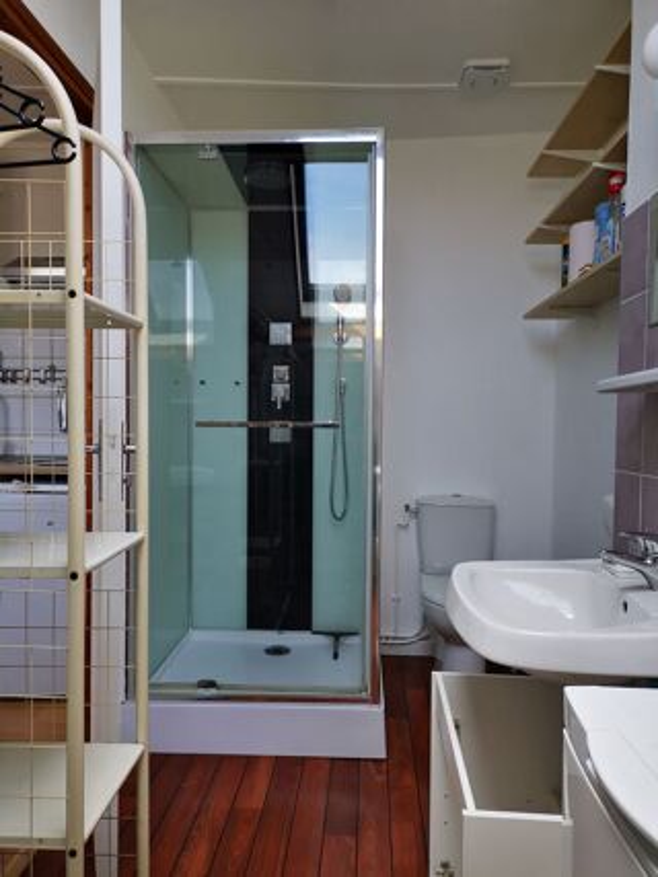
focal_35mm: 27
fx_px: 685
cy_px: 438
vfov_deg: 65.3
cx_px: 329
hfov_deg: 51.3
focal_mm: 4.75
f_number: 1.8
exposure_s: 1/185
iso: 50
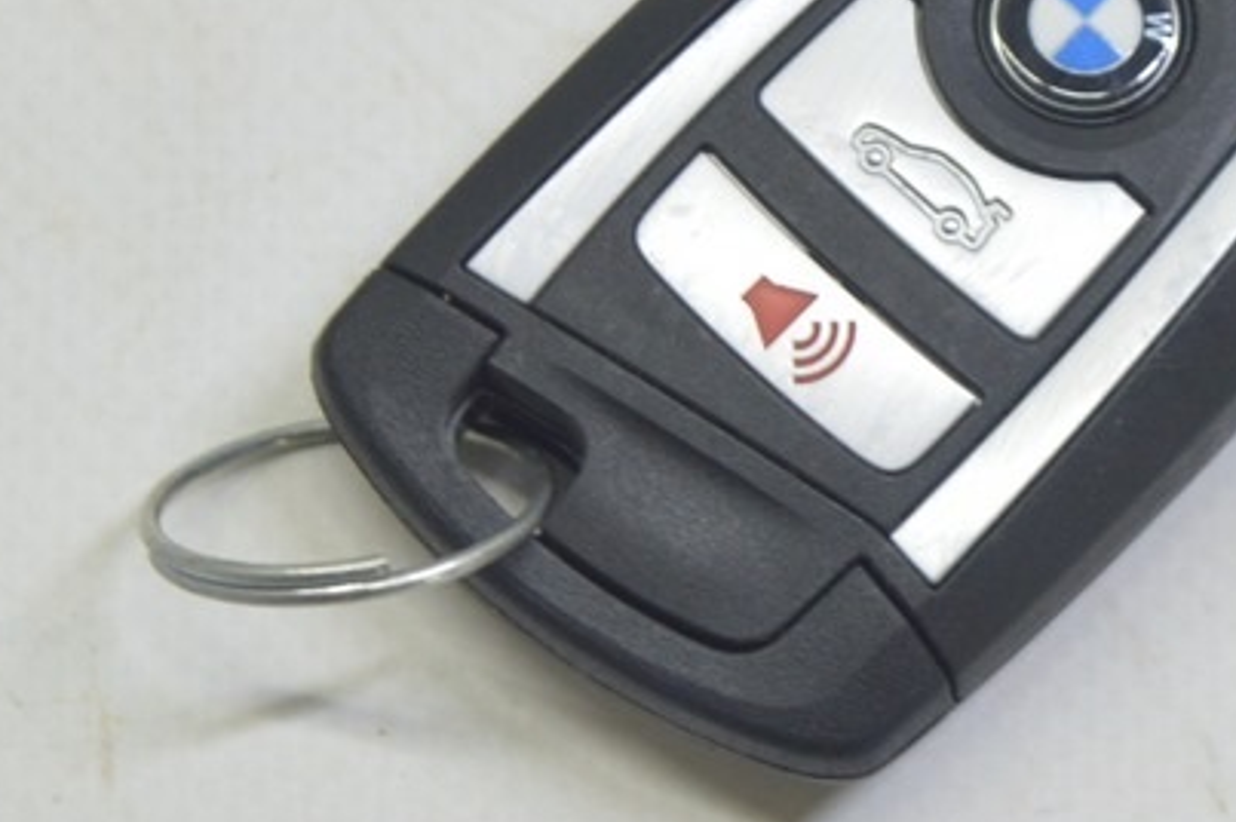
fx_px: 6278
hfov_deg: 11.2
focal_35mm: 183
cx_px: 837
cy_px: 189
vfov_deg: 7.5
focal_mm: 48
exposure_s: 1/20
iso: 400
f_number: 5.6
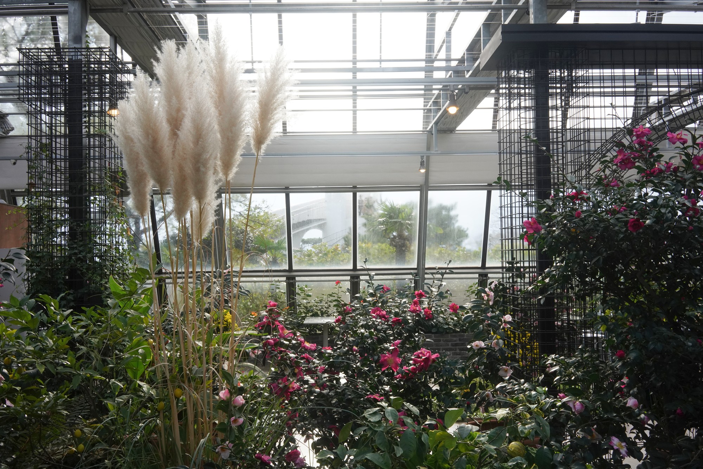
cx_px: 352
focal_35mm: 35
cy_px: 234
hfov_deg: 54.4
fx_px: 684
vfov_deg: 37.9
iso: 1250
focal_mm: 35
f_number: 20
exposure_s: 1/100
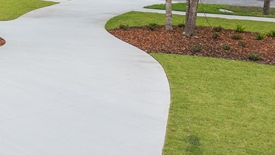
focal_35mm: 91
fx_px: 664
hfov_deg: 20.0
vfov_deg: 13.2
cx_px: -143
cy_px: 25
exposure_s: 1/2000
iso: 230
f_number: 1.8
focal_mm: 8.67
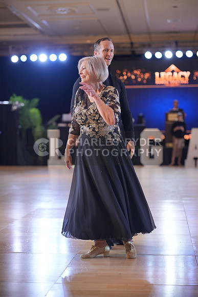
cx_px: 99
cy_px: 148
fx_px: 561
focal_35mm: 68
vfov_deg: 29.6
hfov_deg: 20.0
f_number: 2
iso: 1250
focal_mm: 68
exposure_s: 1/500
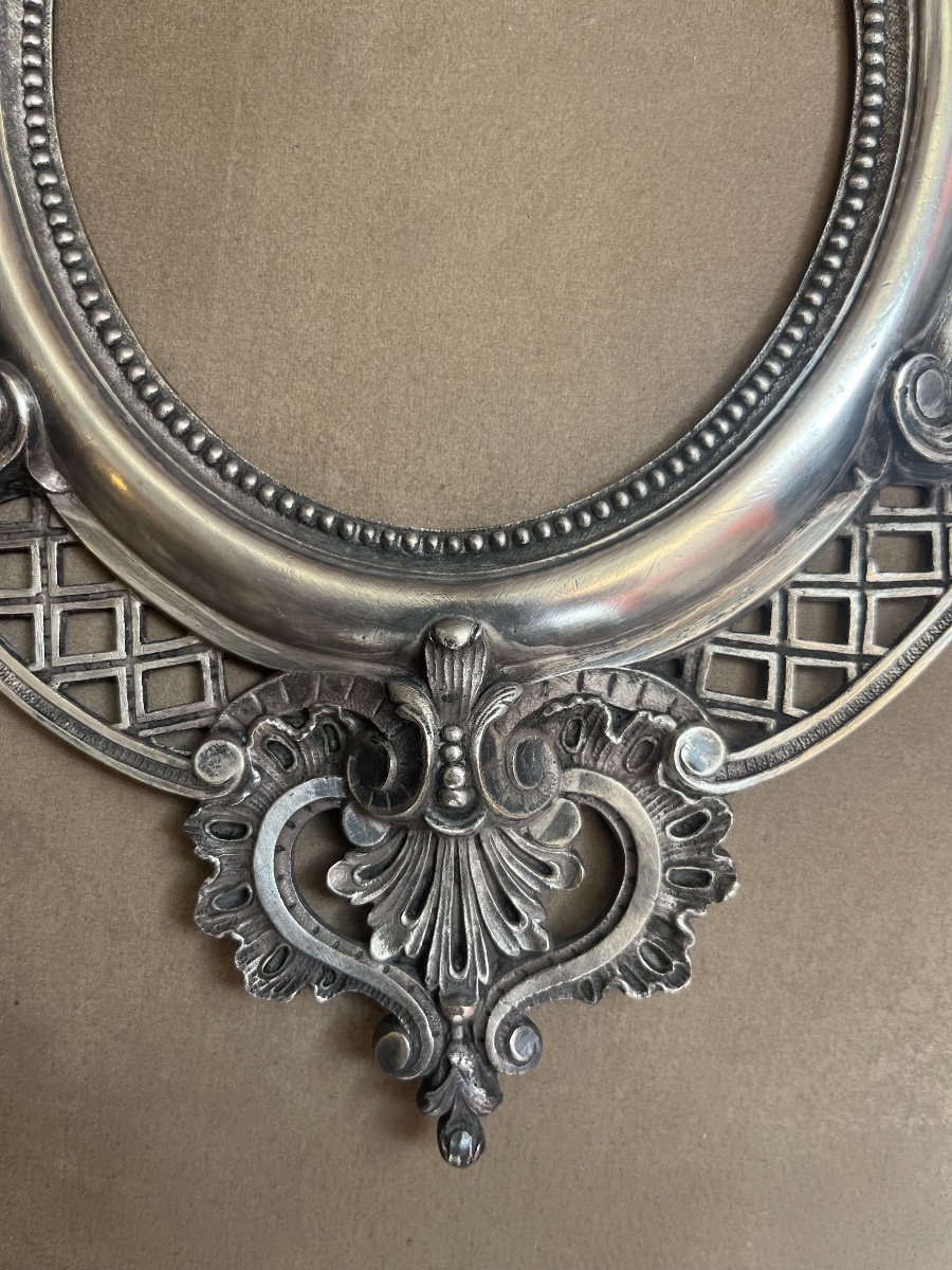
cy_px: 635
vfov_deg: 67.3
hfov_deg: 53.1
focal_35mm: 26
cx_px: 476
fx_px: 953
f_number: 1.6
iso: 50
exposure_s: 1/133
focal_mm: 5.1
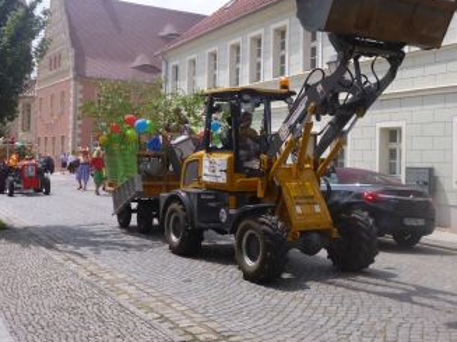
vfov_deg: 32.8
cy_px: 138
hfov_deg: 42.7
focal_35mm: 44
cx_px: 275
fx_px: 581
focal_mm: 6.4
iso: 100
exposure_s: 1/1300
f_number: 3.1
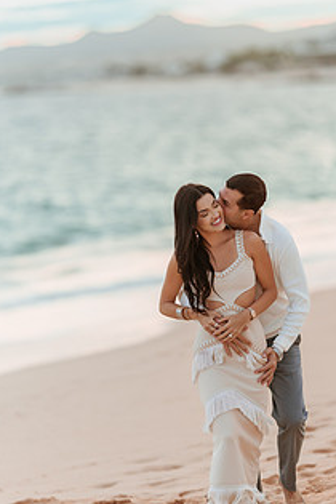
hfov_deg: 7.1
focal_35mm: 193
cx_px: 184
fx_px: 2702
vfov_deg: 10.7
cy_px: 275
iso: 320
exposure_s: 1/5000
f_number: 1.8
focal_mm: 135
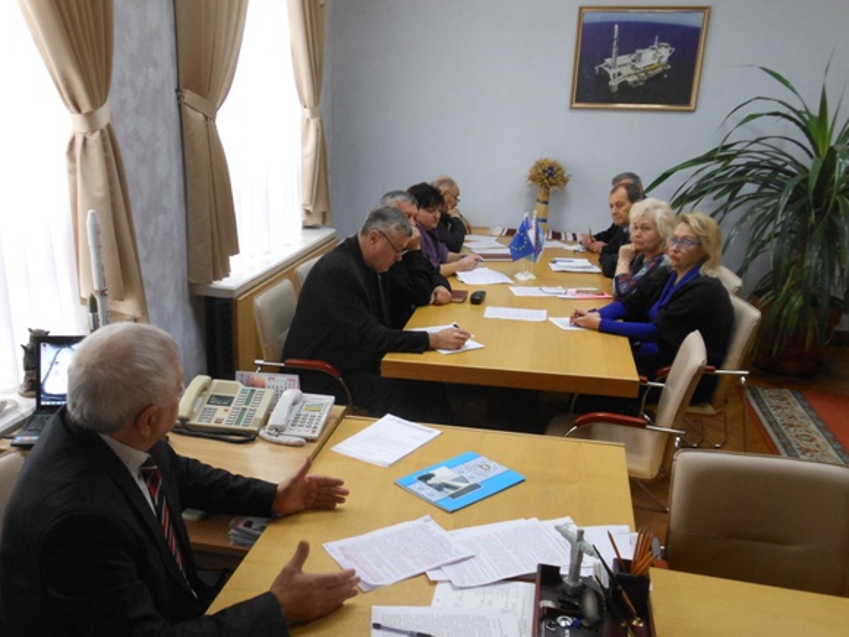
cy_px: 331
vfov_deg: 44.2
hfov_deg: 56.7
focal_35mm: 32
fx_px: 785
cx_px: 386
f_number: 3.3
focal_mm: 5.2
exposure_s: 1/30
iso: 320
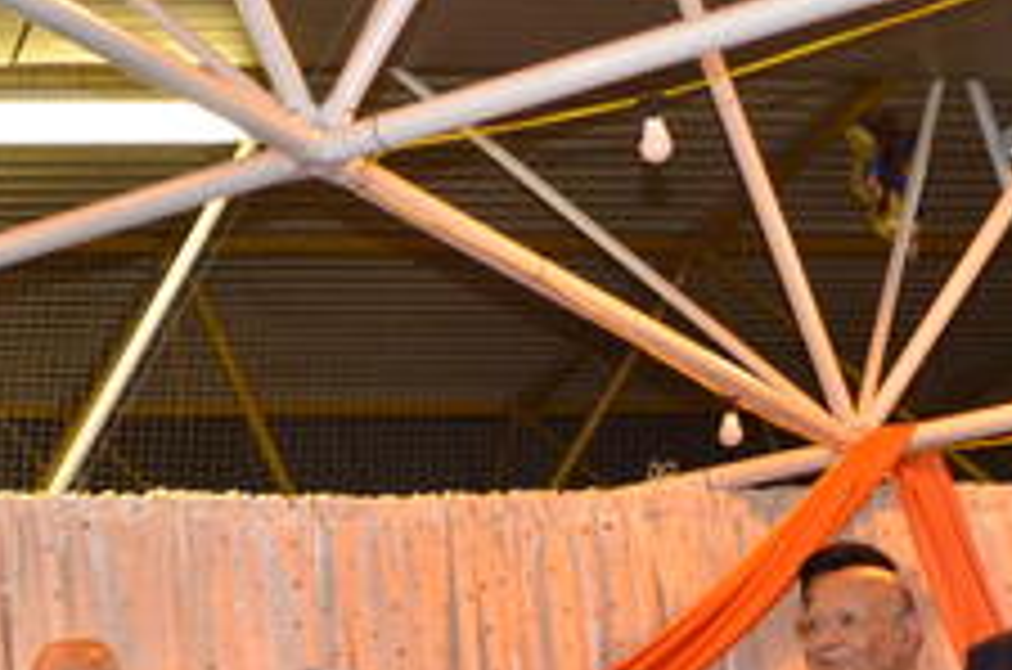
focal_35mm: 108
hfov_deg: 17.9
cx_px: -265
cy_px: 746
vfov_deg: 12.4
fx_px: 3021
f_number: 3.8
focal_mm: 21
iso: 2000
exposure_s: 1/125
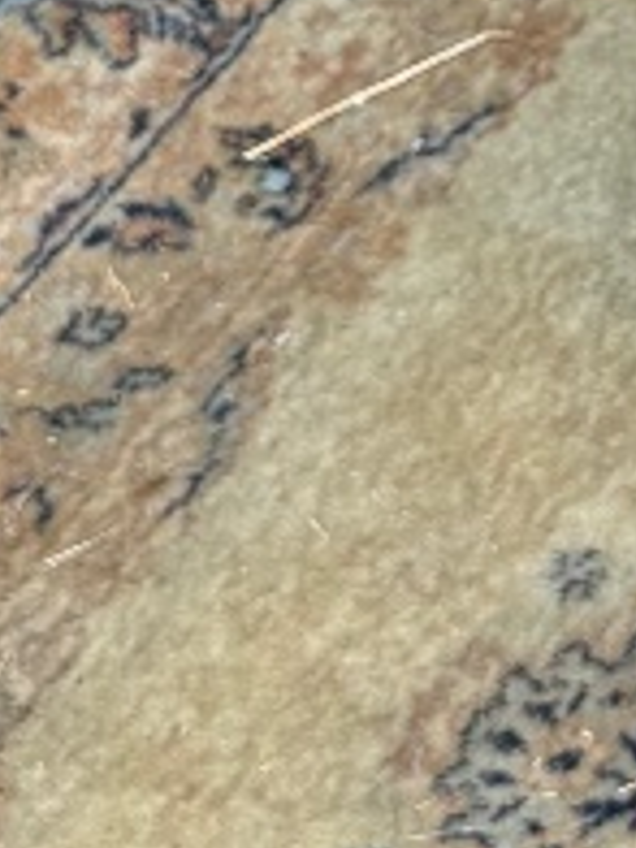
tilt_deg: -32.0
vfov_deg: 12.2
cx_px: 1043
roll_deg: +5.4
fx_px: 3601
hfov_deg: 9.7
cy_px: -727
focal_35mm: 147
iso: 80
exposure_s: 1/333
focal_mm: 6.76
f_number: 1.78
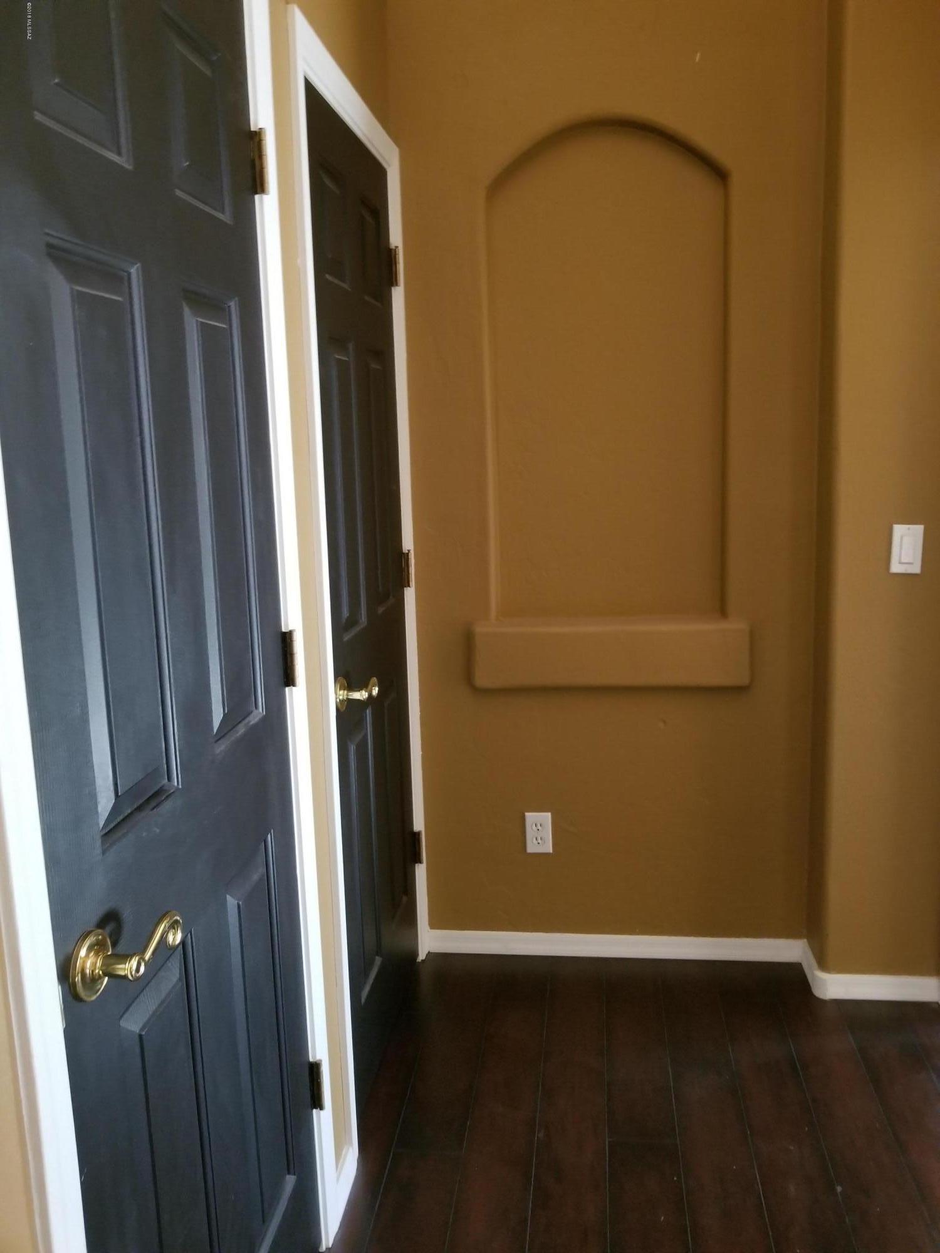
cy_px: 626
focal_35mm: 26
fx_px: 941
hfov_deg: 53.1
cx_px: 470
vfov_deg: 67.3
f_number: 1.7
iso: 250
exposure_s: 1/15
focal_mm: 4.25
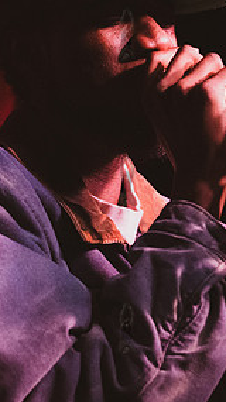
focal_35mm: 129
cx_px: 93
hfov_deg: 9.4
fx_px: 1376
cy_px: 180
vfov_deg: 16.6
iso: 12800
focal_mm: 56
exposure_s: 1/320
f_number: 3.5
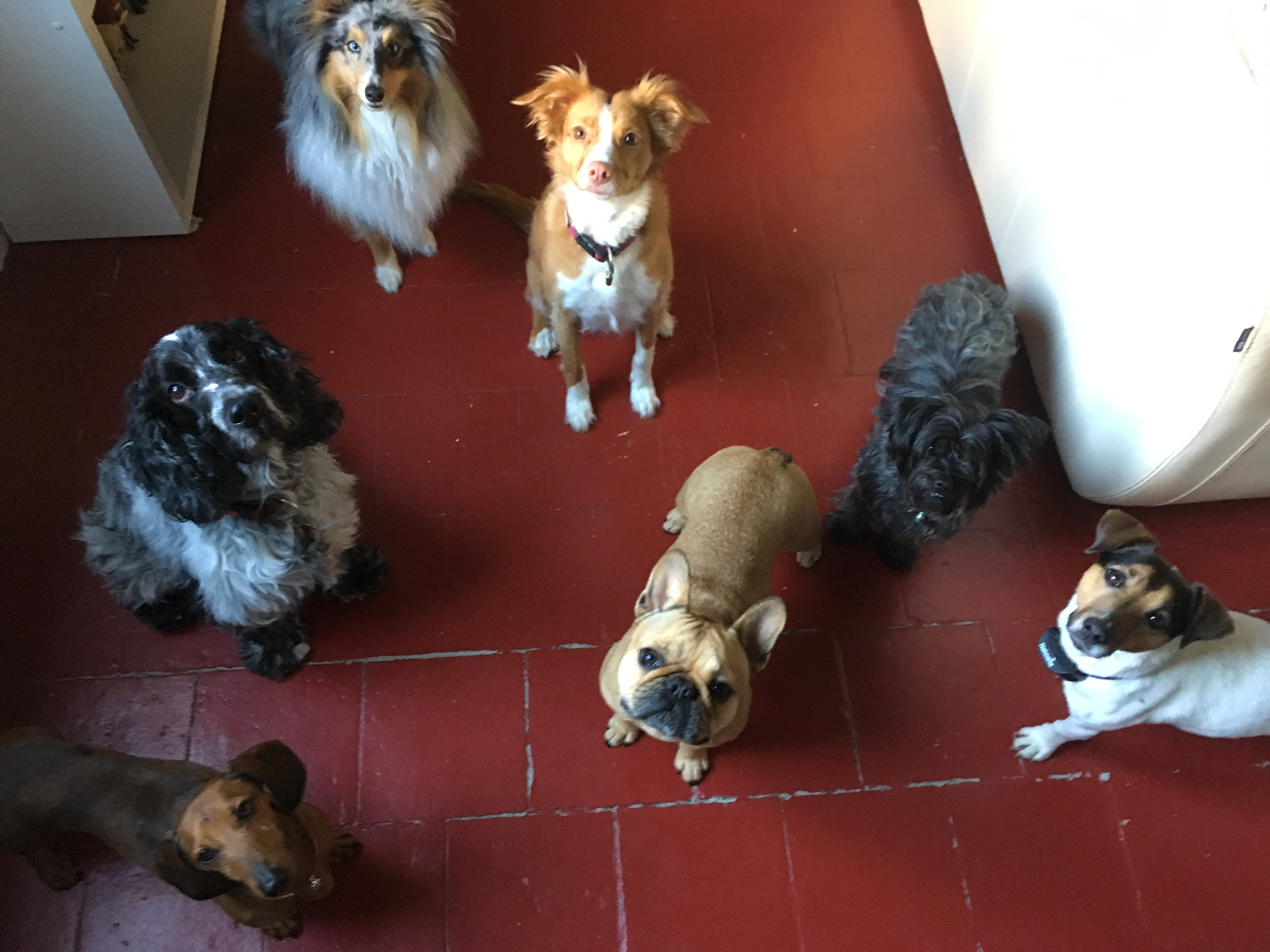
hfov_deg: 61.7
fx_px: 1064
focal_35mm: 29
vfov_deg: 48.2
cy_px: 476
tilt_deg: -58.2
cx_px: 635
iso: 200
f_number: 2.2
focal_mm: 4.15
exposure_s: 1/17
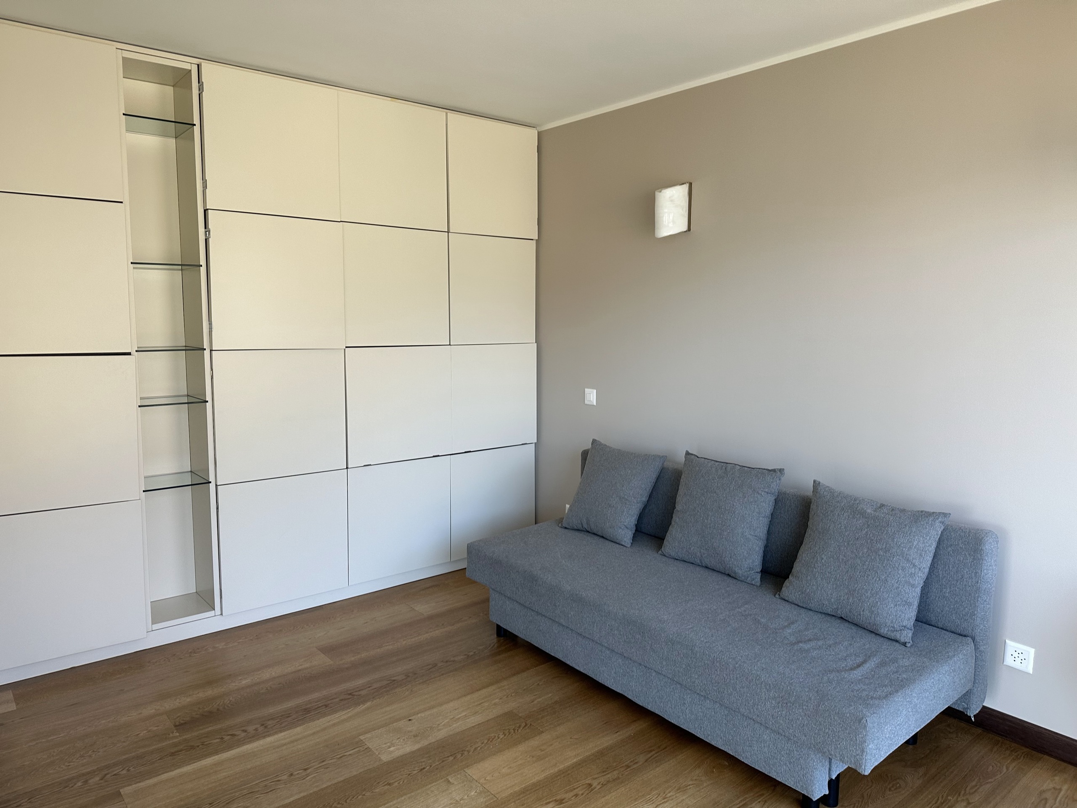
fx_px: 747
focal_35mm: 24
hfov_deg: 71.6
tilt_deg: -4.7
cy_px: 404
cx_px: 538
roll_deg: -0.5
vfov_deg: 56.8
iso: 80
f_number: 1.78
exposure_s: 1/121
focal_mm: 6.86
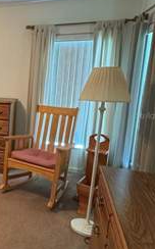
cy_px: 115
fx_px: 264
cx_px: -70
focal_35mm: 39
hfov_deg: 25.6
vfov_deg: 50.4
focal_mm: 2.22
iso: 500
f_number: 2.2
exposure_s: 1/60
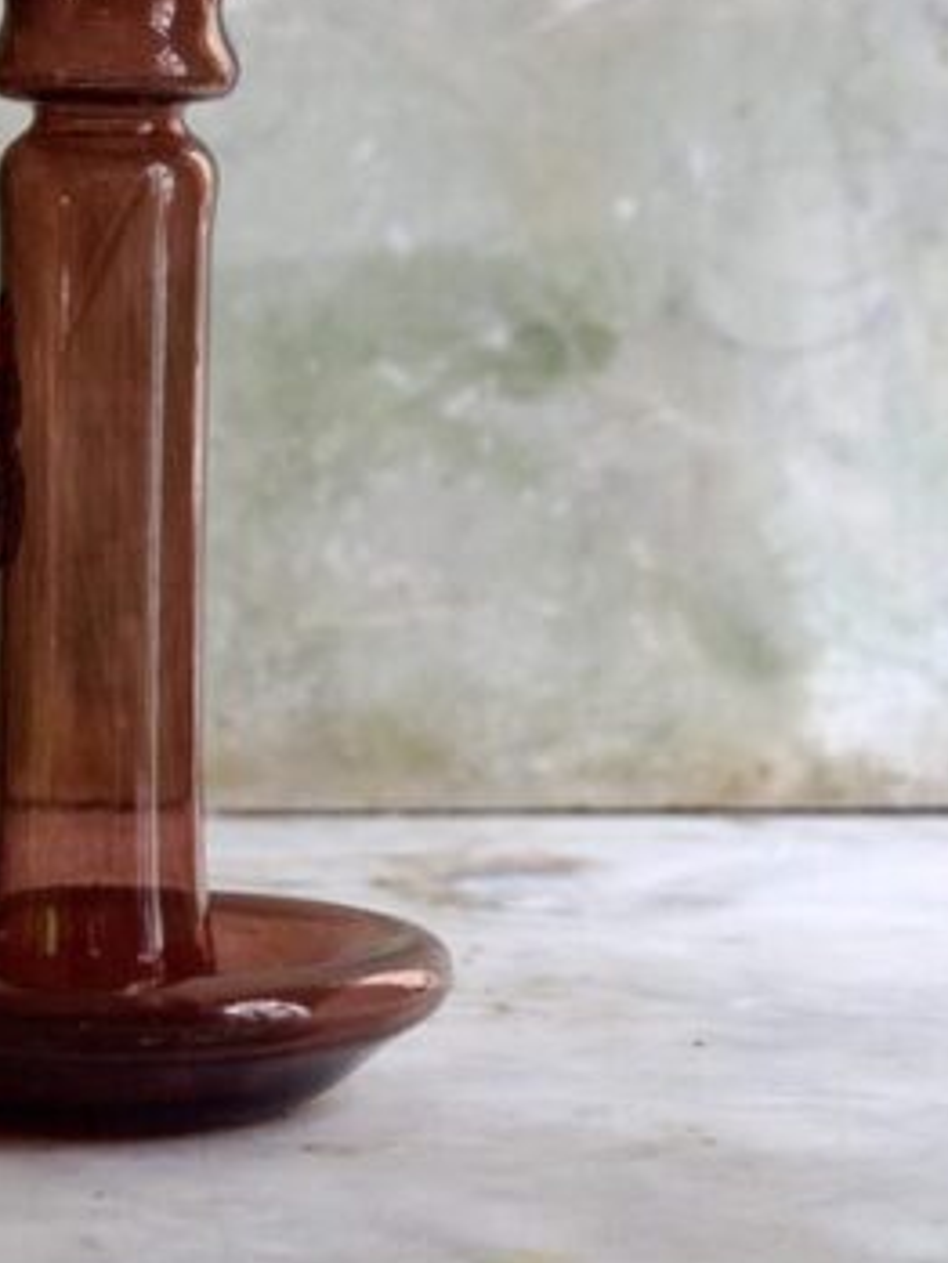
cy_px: 148
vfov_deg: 14.7
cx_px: 123
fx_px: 4854
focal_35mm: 133
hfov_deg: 11.1
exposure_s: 1/60
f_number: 3.7
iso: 500
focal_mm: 29
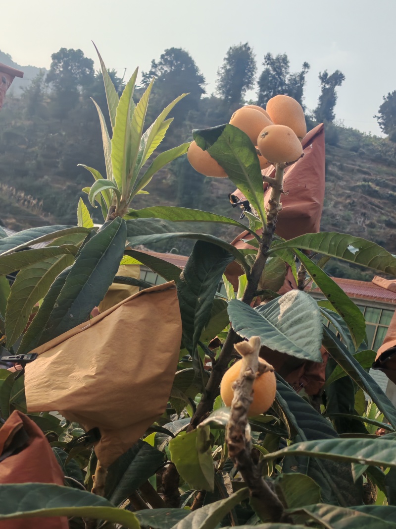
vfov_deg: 33.8
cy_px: 264
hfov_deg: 25.7
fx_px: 870
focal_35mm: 57
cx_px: 198
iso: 50
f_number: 1.95
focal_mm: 5.52
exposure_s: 1/2300
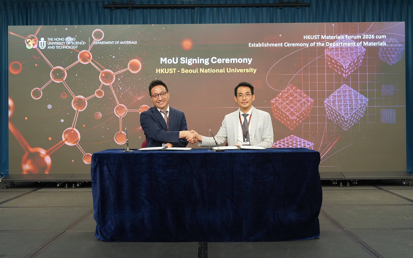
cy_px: 120
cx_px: 207
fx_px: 461
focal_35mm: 41
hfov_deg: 48.2
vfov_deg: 31.2
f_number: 6.3
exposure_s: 1/160
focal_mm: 40
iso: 4000
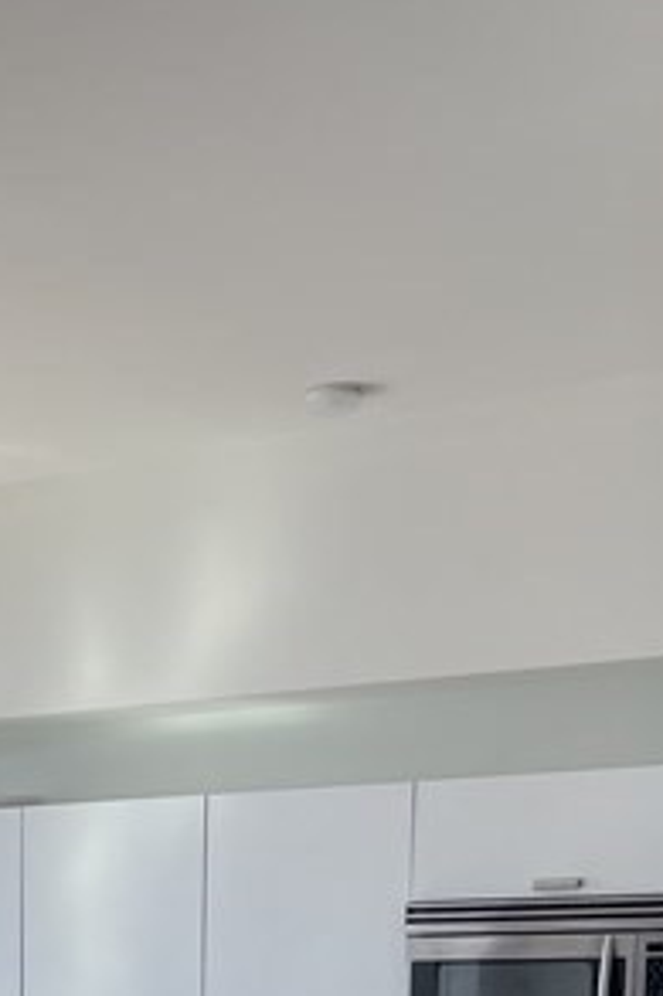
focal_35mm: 71
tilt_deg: -8.8
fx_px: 1964
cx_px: -129
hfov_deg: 18.2
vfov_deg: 24.8
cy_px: 1288
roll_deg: +1.1
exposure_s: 1/422
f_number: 1.6
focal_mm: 4.2
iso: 32
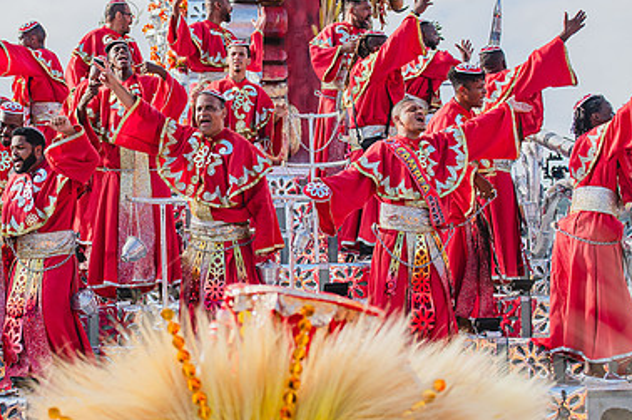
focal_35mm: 111
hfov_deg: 18.3
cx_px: 171
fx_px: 1946
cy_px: 208
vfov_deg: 12.3
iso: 400
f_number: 5.6
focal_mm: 70
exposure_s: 1/1600
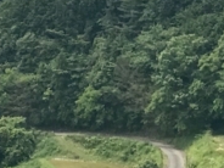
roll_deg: +0.9
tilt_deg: -9.7
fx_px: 2058
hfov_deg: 6.0
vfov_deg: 4.7
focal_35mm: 318
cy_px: 172
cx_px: -281
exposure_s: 1/606
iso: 20
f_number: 2.8
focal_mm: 6.6
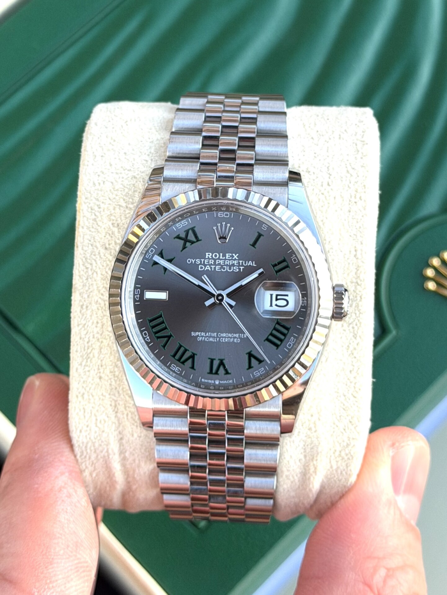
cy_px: 298
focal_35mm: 48
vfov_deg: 39.6
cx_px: 224
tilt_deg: -63.9
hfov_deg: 30.3
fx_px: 826
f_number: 1.78
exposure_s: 1/917
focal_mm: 6.76
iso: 64
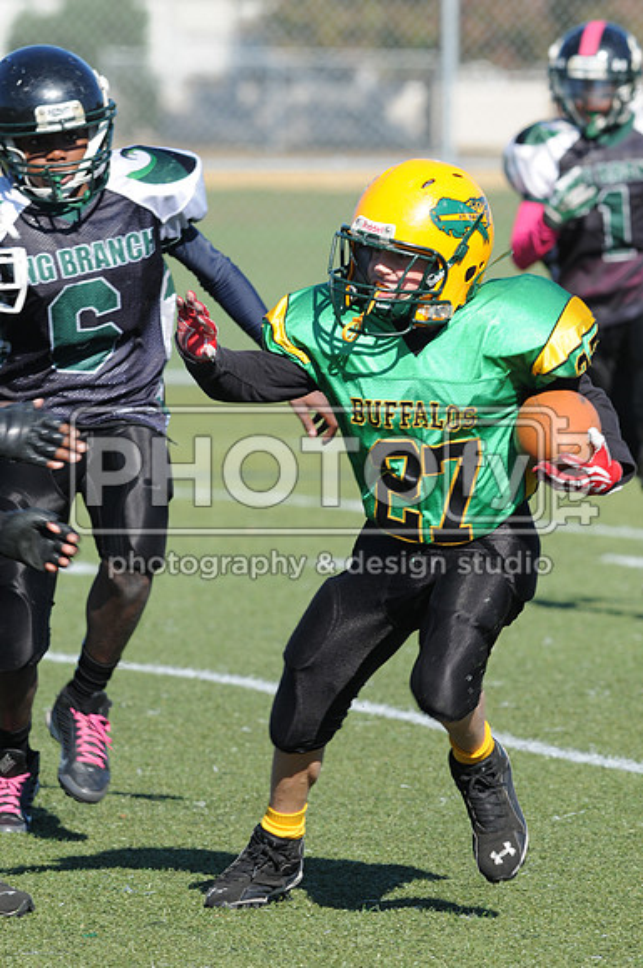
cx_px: 322
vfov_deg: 4.6
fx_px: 12091
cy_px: 484
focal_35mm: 450
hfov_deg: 3.0
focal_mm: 300
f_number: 7.1
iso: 200
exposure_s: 1/500
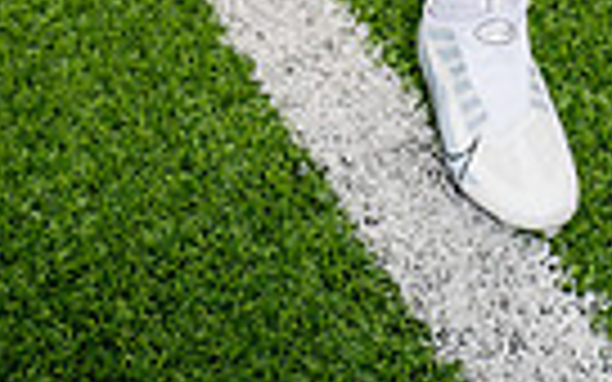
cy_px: -625
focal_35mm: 101
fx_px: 1685
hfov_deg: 20.1
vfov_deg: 10.5
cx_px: 590
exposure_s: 1/250
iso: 100
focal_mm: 30
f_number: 8
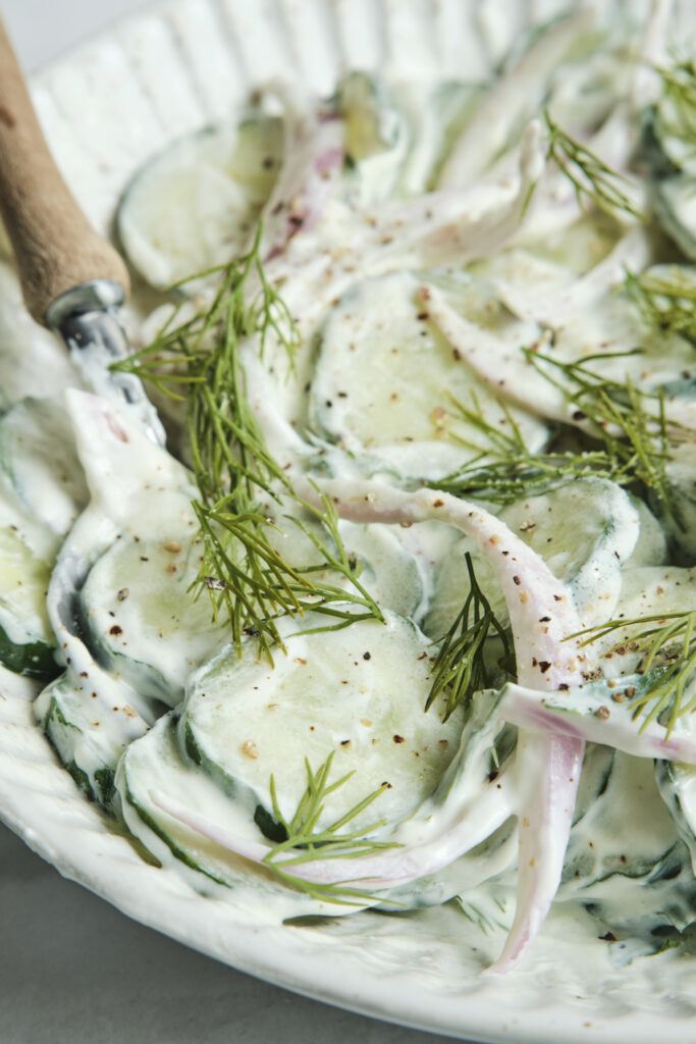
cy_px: 522
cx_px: 348
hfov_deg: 13.0
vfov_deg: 19.5
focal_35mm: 105
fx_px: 3044
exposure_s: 1/80
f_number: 9
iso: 200
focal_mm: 70
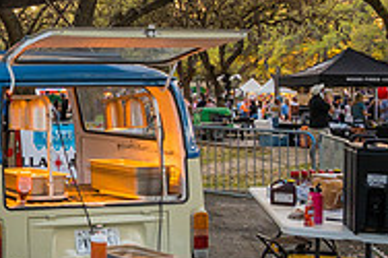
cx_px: -169
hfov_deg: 23.0
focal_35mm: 74
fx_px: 797
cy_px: 89
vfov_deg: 18.3
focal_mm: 24
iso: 1600
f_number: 4
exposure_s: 1/500
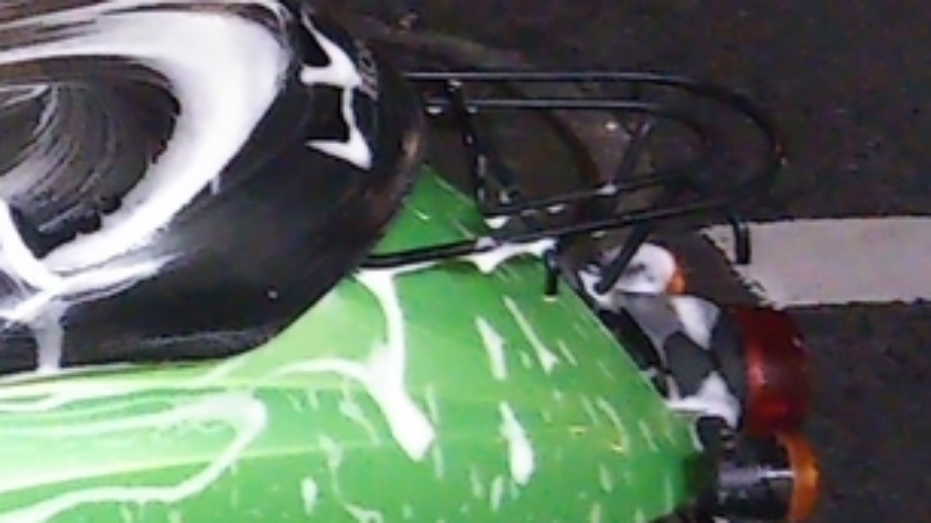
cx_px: -618
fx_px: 3159
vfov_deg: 9.5
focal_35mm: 128
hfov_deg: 15.1
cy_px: 304
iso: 836
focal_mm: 4
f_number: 2.2
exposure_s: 1/23
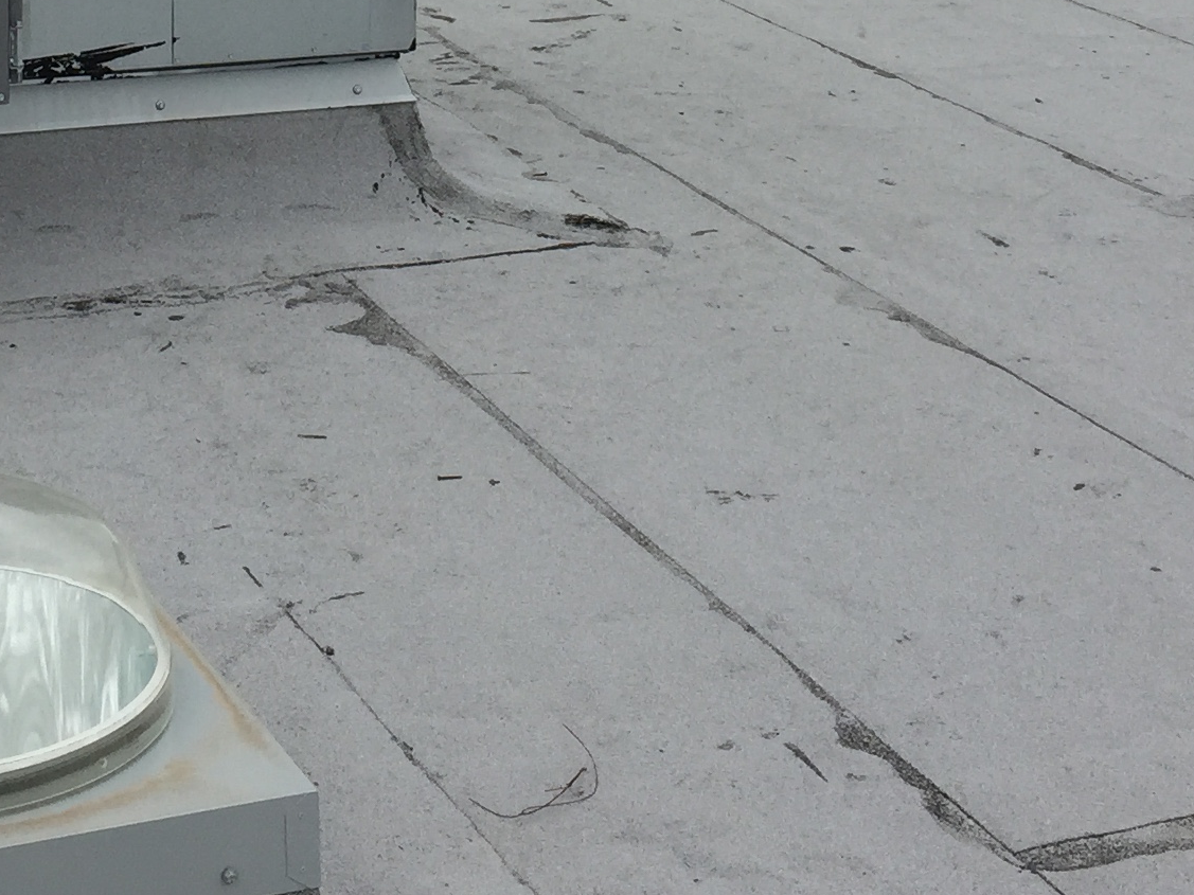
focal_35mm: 84
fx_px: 2897
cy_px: -276
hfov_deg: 23.2
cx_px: 396
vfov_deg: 16.6
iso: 32
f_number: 2.2
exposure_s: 1/3597
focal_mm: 4.15
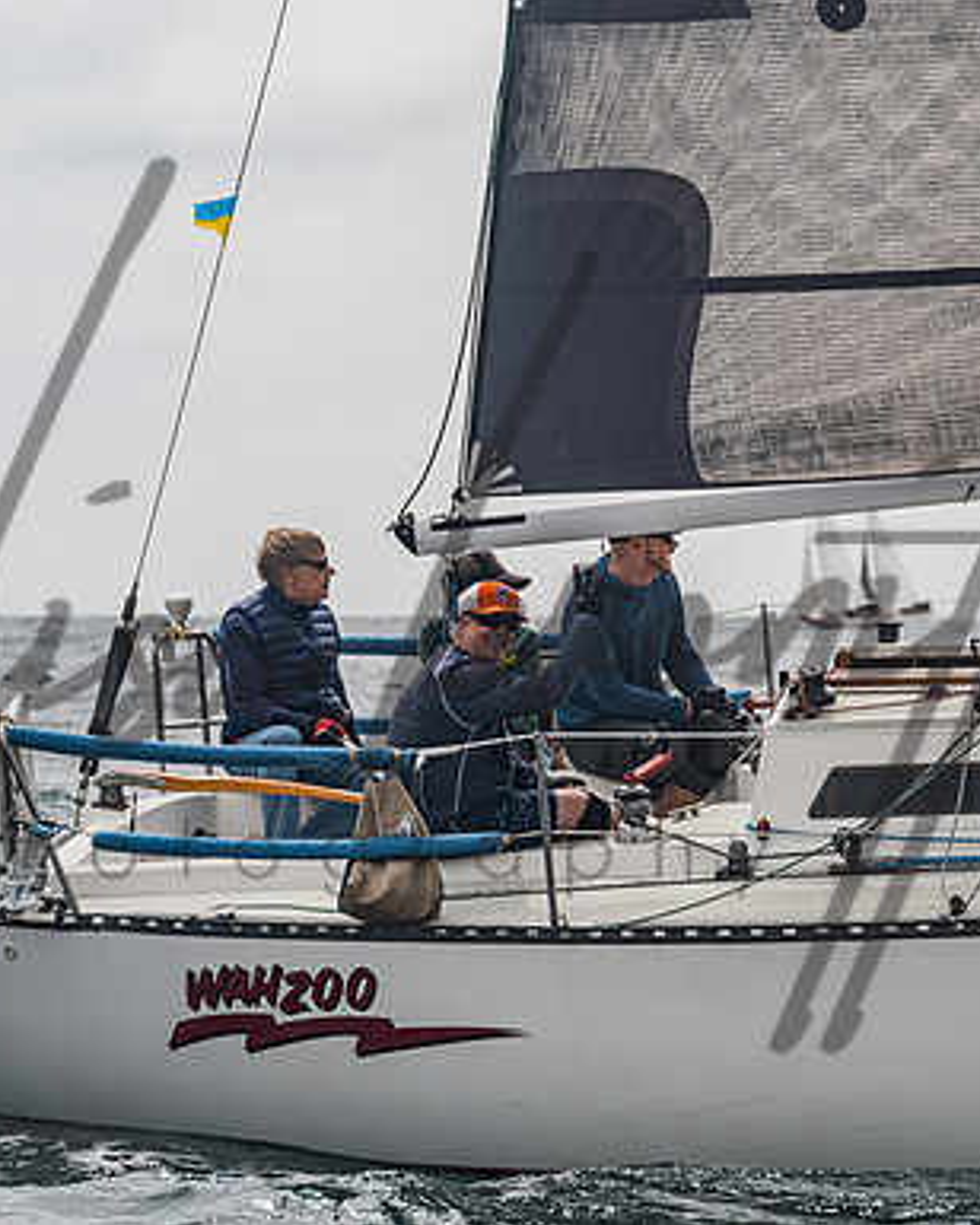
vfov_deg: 9.2
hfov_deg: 7.4
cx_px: 557
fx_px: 7614
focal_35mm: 210
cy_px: 587
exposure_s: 1/640
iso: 160
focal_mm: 135
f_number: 6.3
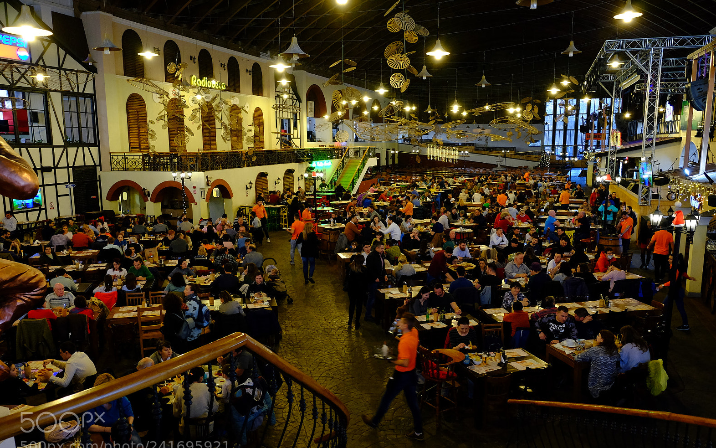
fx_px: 546
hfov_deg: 66.5
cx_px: 356
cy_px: 239
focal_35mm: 28
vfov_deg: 44.5
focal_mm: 18
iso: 2000
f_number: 4
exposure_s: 1/40
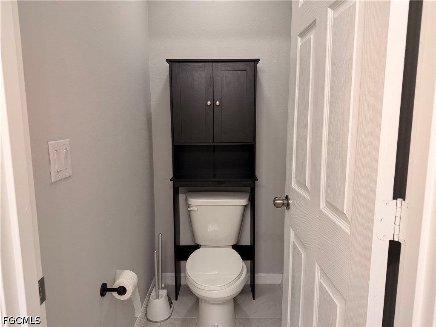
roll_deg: +0.2
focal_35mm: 24
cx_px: 218
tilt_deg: -8.4
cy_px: 164
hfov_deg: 71.6
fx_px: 302
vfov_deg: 56.8
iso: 160
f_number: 1.78
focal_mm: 6.76
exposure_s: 1/120
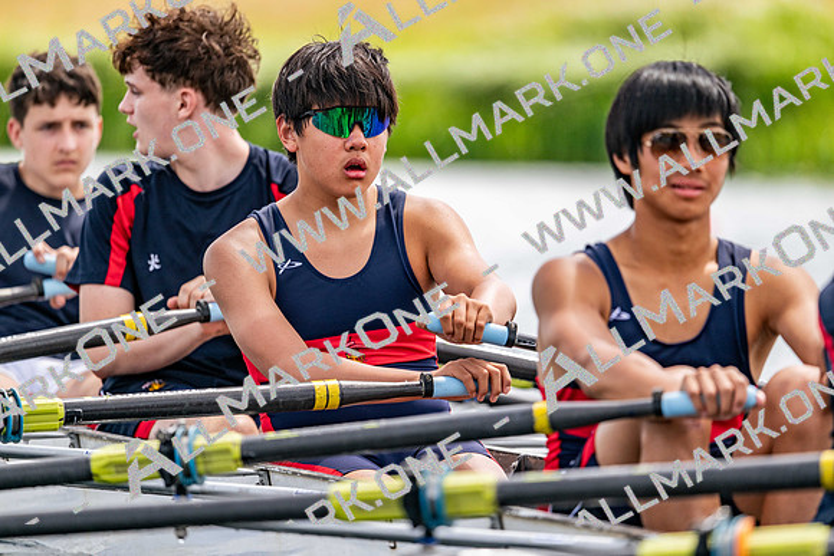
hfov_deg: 5.2
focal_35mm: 400
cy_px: 278
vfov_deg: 3.4
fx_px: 9268
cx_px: 417
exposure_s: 1/2500
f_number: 4.5
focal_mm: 400
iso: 500
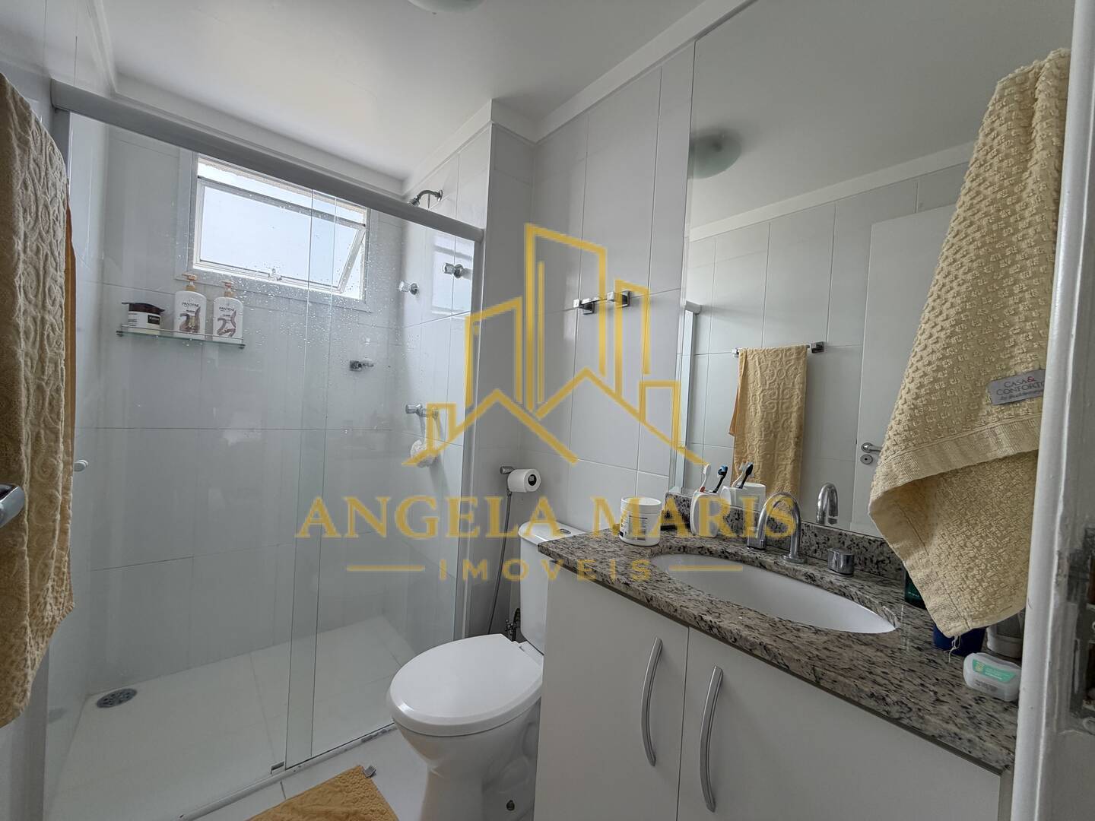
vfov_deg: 85.7
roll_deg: -3.9
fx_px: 443
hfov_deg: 102.1
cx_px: 548
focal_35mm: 14
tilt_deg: -0.1
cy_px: 410
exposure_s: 1/121
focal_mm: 2.22
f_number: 2.2
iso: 100
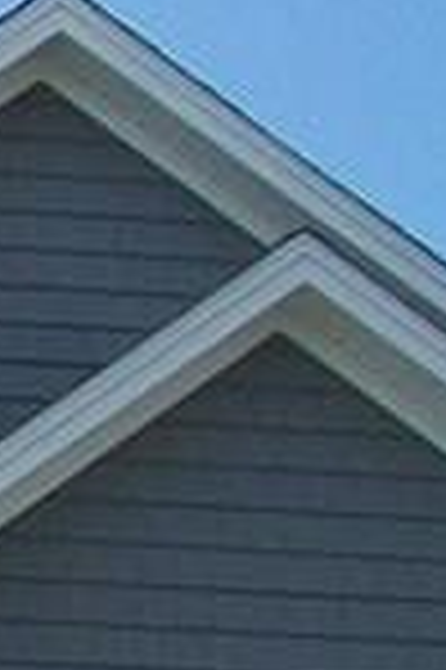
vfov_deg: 7.8
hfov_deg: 4.6
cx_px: -1766
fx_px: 4787
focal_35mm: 257
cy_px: 1052
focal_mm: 6
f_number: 4.8
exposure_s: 1/320
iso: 64
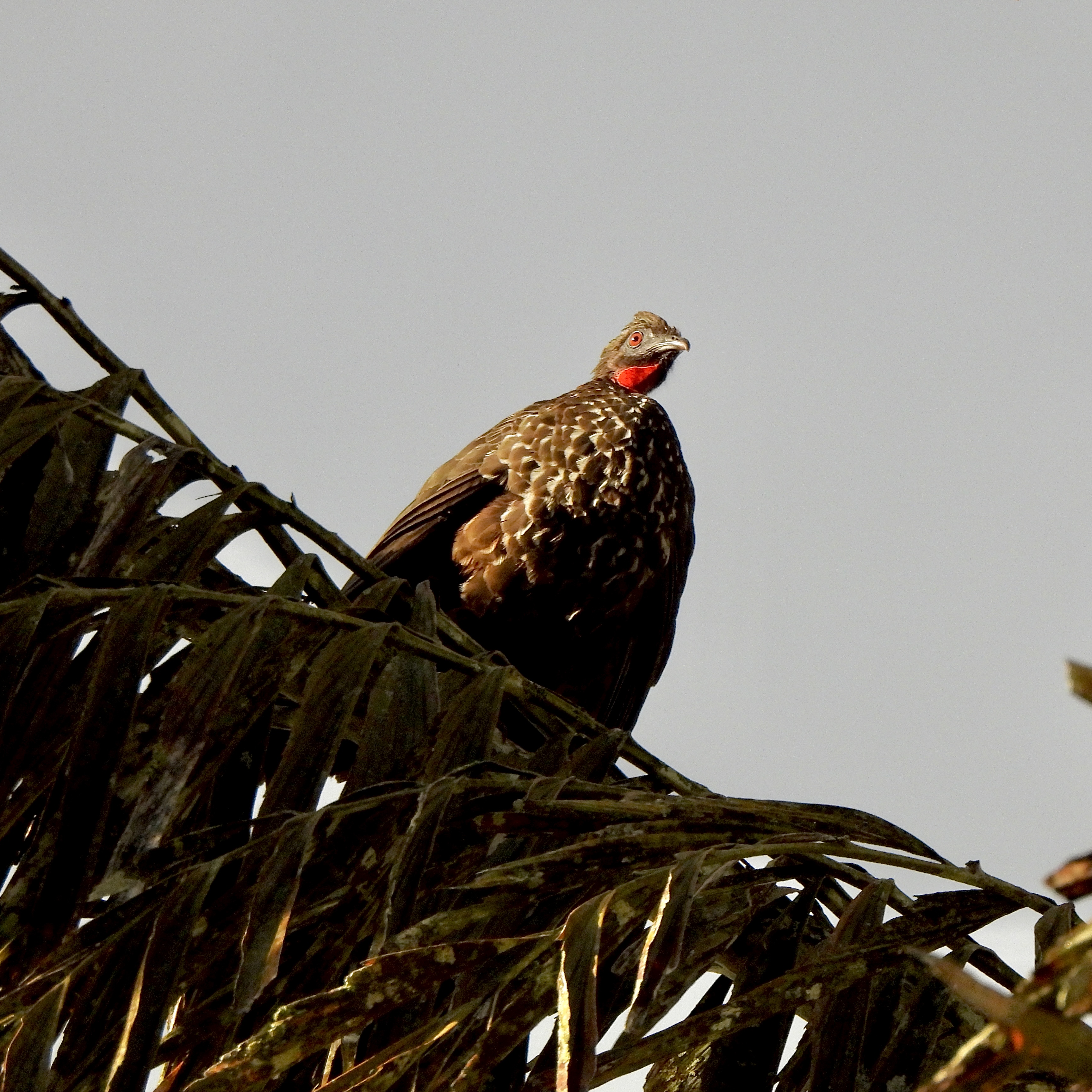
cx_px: 611
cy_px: 546
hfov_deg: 1.7
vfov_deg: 1.7
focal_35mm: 1003
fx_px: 35797
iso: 400
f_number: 5.6
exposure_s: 1/160
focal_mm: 152
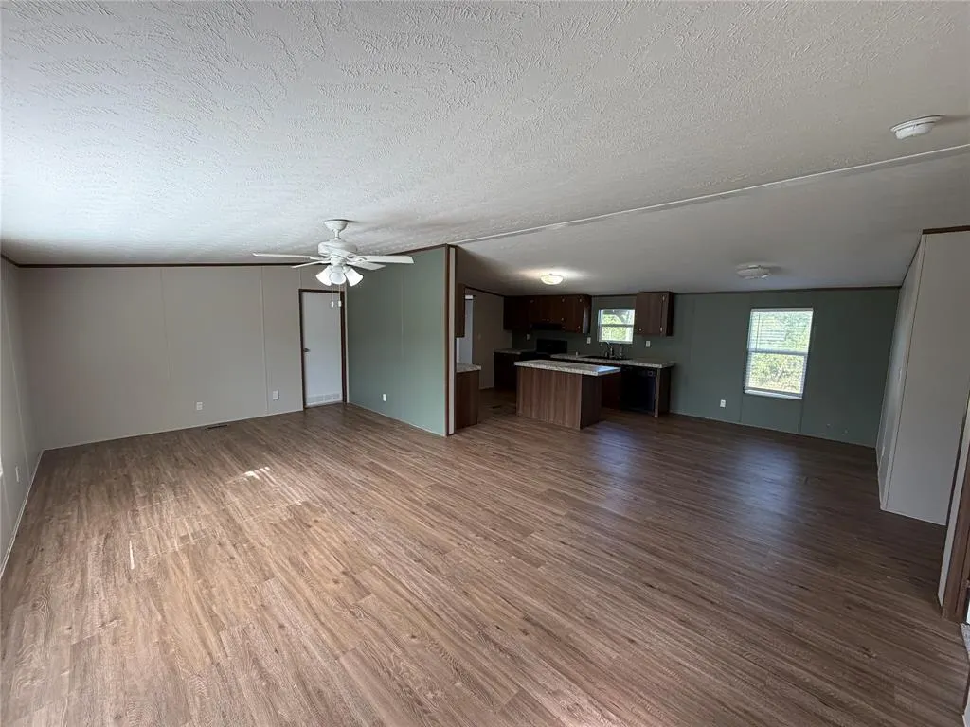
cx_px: 485
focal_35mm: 14
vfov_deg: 85.7
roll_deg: -0.3
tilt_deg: -6.1
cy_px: 364
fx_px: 392
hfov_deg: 102.1
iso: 100
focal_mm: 2.22
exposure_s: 1/121
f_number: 2.2
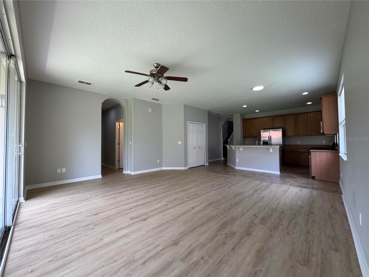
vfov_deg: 85.7
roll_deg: -0.2
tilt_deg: +1.5
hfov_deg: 102.1
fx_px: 149
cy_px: 138
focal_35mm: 14
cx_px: 184
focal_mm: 2.22
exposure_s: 1/120
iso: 80
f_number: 2.2
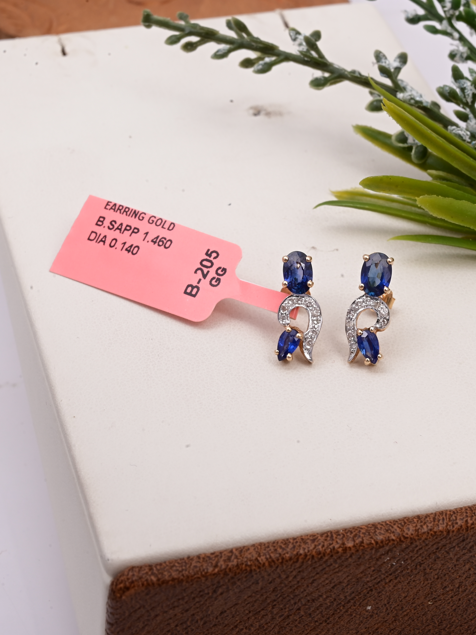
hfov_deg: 14.5
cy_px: 315
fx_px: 1870
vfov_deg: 19.3
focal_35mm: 102
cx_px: 346
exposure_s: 1/100
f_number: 22
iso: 640
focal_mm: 70
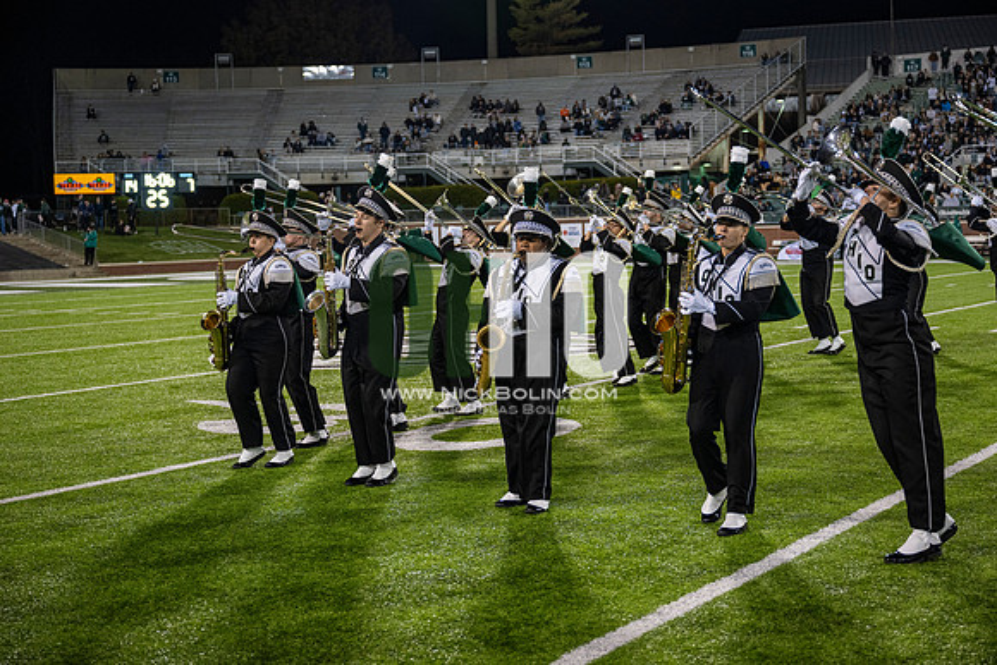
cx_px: 498
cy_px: 332
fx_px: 1330
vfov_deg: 28.1
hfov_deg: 41.1
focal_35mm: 48
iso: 1250
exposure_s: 1/500
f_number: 3.2
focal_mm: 48
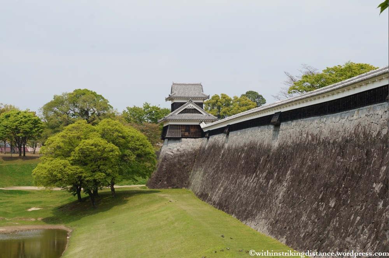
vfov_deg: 16.5
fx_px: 890
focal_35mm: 82
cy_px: 129
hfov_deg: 24.6
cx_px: 194
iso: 200
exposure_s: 1/250
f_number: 13
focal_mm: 55
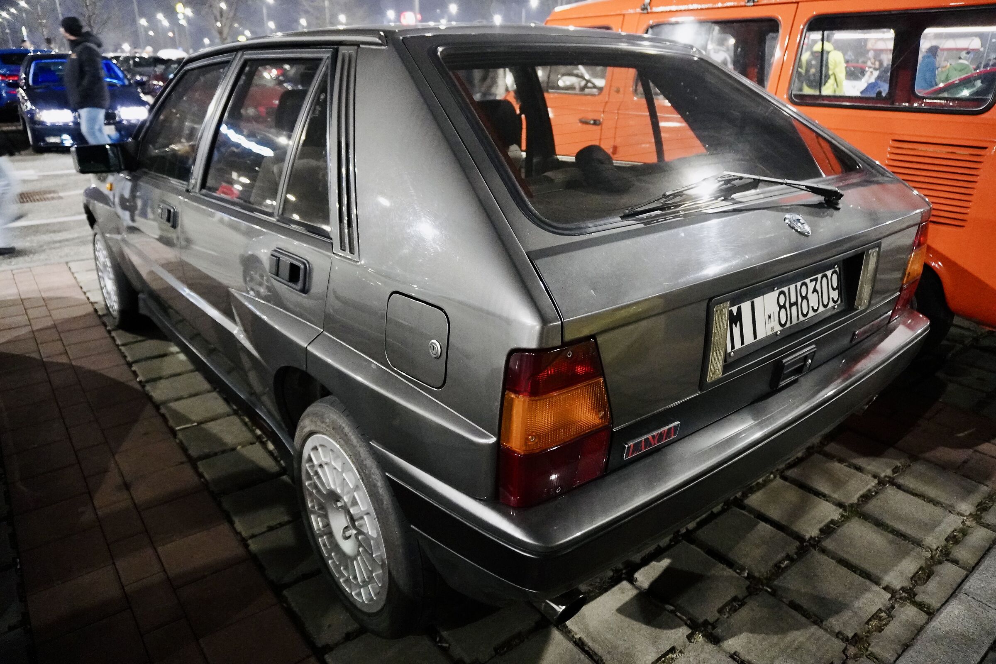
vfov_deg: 53.1
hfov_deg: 73.7
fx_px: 664
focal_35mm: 24
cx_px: 498
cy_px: 332
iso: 6400
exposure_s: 1/15
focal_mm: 16
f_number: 3.5
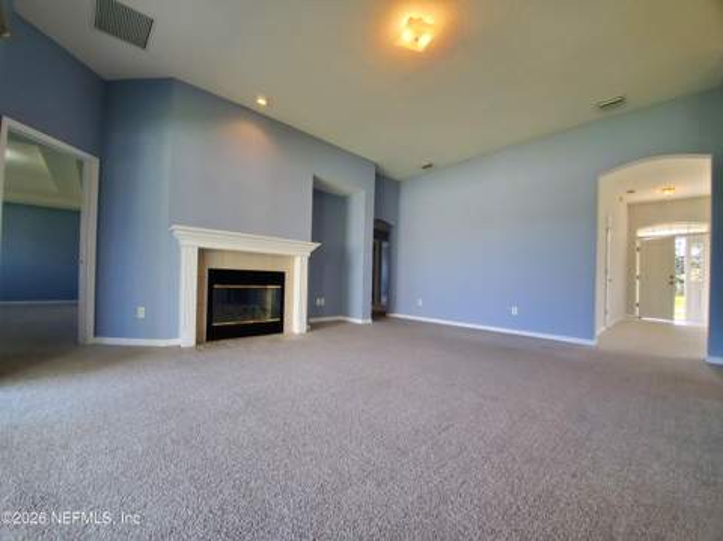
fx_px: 271
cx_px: 362
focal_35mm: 13
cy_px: 270
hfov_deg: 106.2
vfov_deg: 89.8
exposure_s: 1/59
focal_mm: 1.8
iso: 100
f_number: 2.2
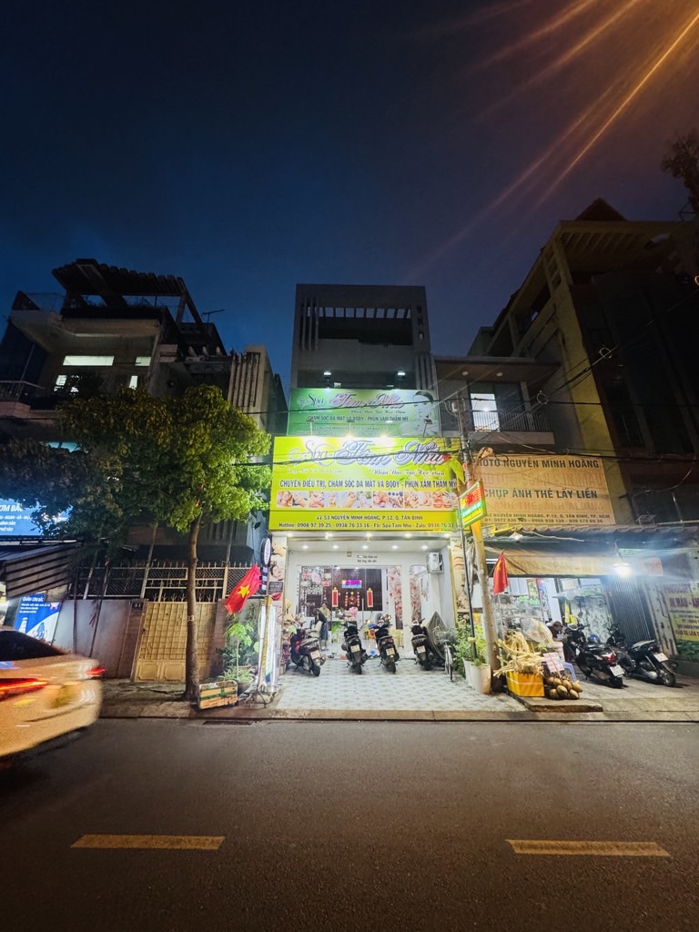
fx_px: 377
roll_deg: +0.2
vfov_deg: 102.1
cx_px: 350
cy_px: 466
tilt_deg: +21.6
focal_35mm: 14
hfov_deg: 85.7
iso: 400
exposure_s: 1/50
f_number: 2.2
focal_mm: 2.22
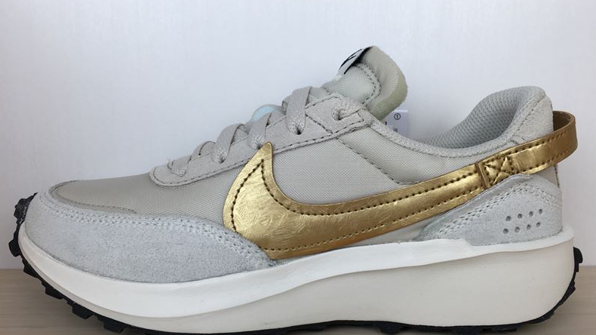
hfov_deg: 61.0
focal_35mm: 32
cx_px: 299
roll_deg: +0.8
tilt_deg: -10.5
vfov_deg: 36.6
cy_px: 195
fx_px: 506
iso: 25
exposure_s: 1/128
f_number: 2.2
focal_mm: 4.15
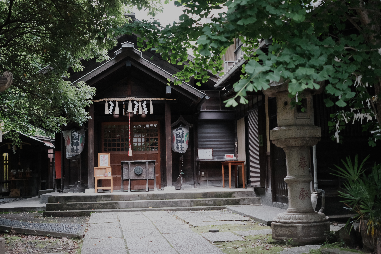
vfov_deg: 29.9
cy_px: 125
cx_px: 199
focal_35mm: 45
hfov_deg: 43.6
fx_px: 476
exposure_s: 1/250
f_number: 2.8
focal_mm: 27
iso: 3200
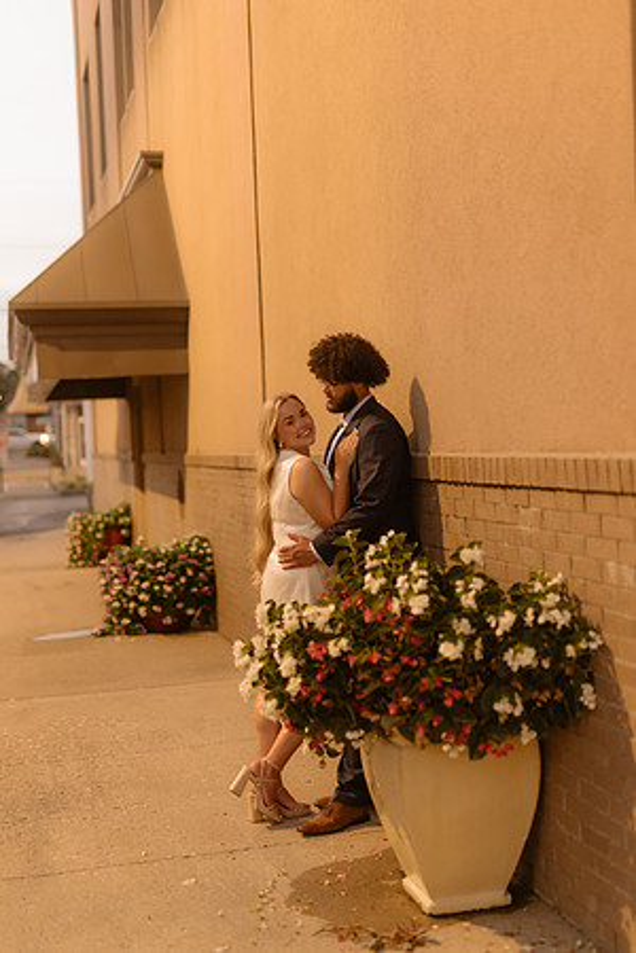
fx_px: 1325
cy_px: 476
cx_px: 318
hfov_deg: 27.0
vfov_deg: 39.6
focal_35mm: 50
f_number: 1.4
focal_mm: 50
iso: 640
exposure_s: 1/160
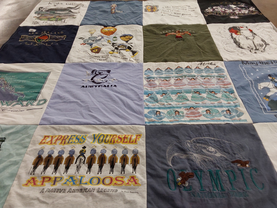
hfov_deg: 63.4
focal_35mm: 28
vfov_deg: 49.7
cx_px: 138
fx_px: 224
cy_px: 104
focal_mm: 2.91
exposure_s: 1/60
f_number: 1.9
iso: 80
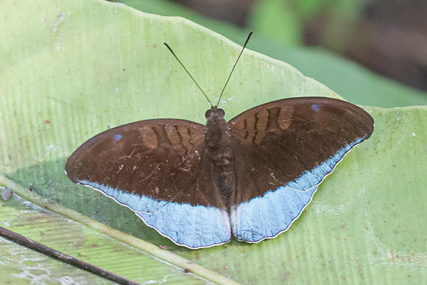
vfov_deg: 2.0
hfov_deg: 3.0
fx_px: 8192
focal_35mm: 691
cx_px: 233
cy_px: 166
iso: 800
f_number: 4
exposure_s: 1/500
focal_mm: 150
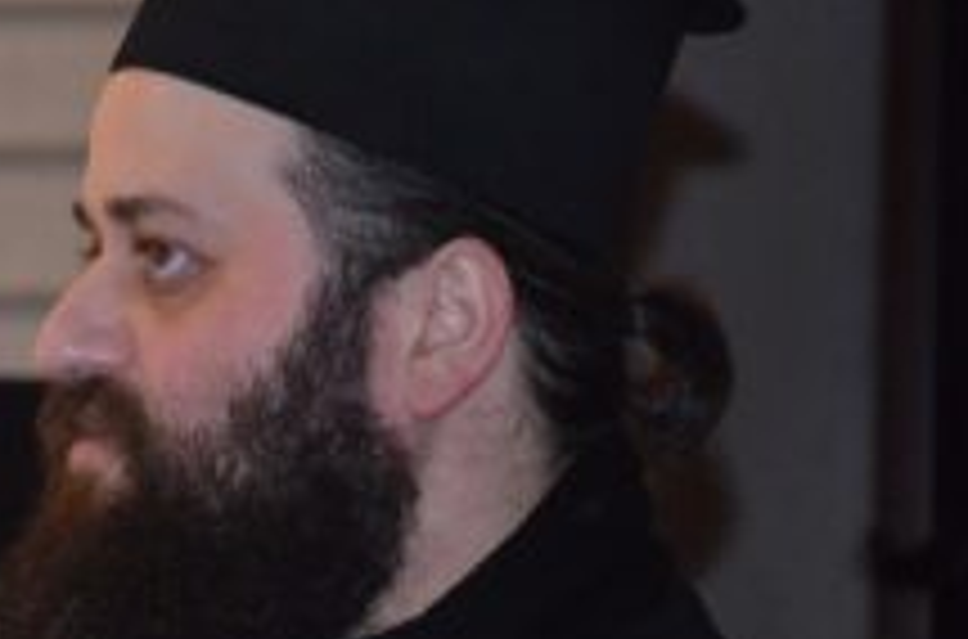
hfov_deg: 5.2
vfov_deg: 3.4
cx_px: -9
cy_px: 360
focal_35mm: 396
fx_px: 10624
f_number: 5.6
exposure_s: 1/60
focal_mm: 105
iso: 3200
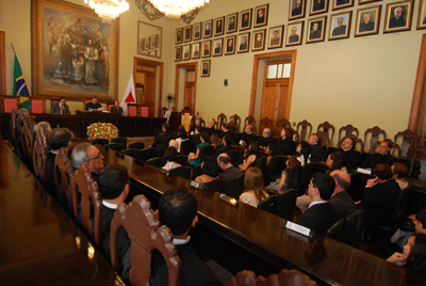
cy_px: 143
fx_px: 249
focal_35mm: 21
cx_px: 213
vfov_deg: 59.7
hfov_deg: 81.1
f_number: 4
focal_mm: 14
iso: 800
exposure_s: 1/30
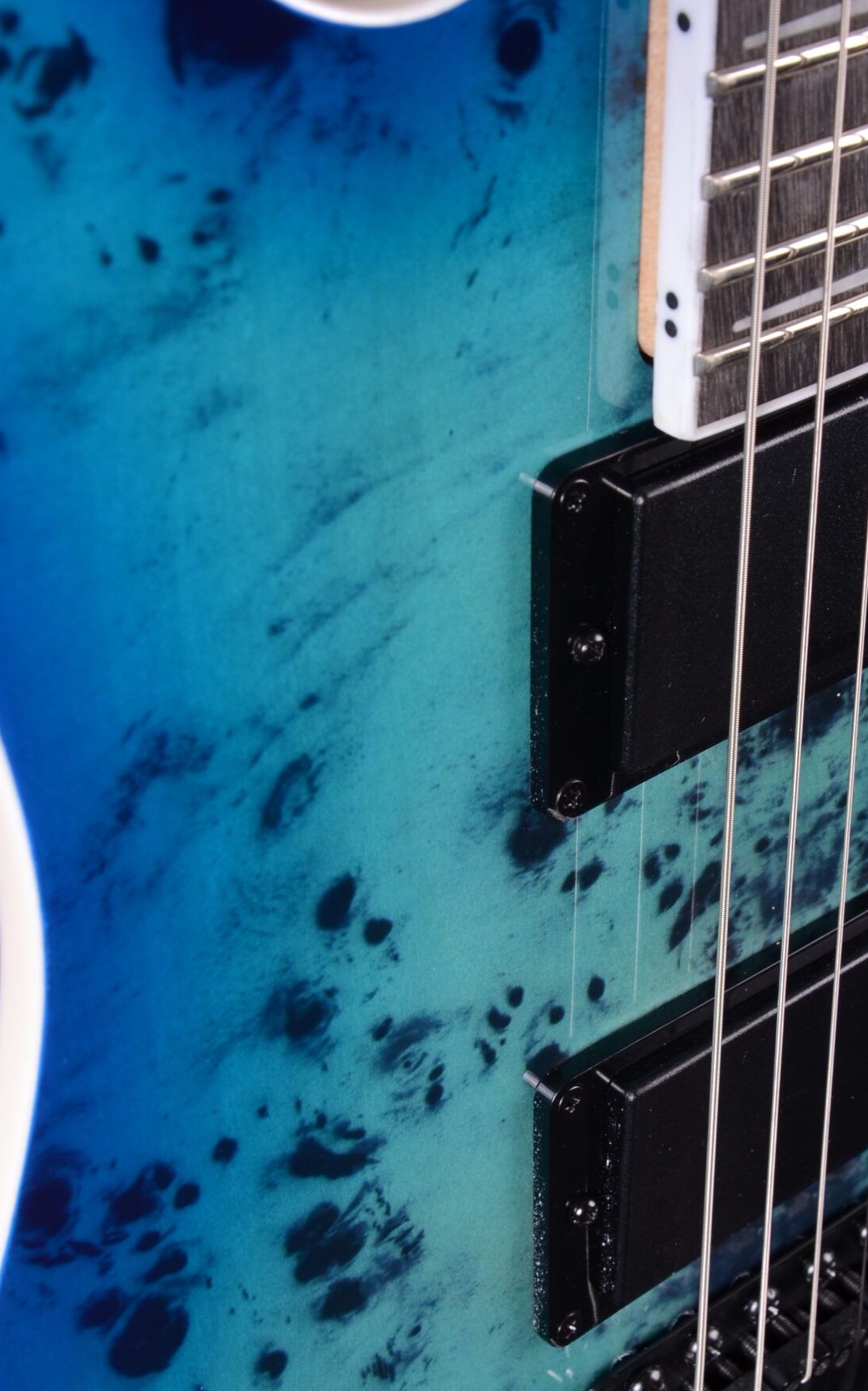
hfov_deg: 16.7
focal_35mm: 78
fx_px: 2943
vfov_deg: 26.6
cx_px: 564
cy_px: 639
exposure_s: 1/200
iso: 200
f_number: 11
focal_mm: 35
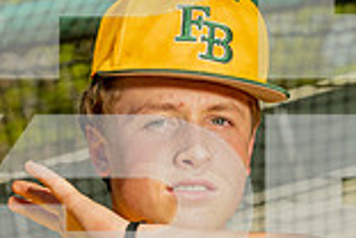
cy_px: 237
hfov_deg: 9.1
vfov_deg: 6.1
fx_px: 2205
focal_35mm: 223
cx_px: -52
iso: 100
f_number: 4.5
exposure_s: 1/250
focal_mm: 60
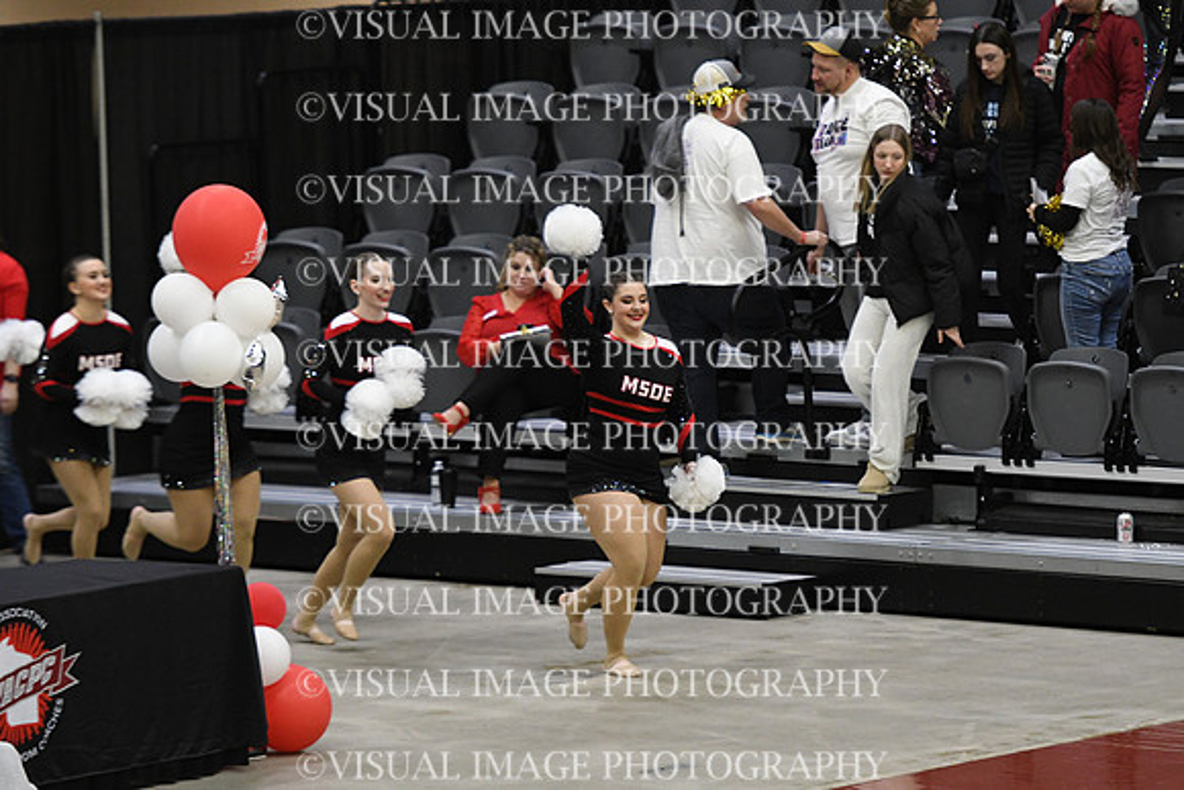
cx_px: 592
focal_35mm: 247
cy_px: 395
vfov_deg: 5.6
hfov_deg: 8.3
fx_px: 8125
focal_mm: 165
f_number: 2.8
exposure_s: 1/400
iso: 3200
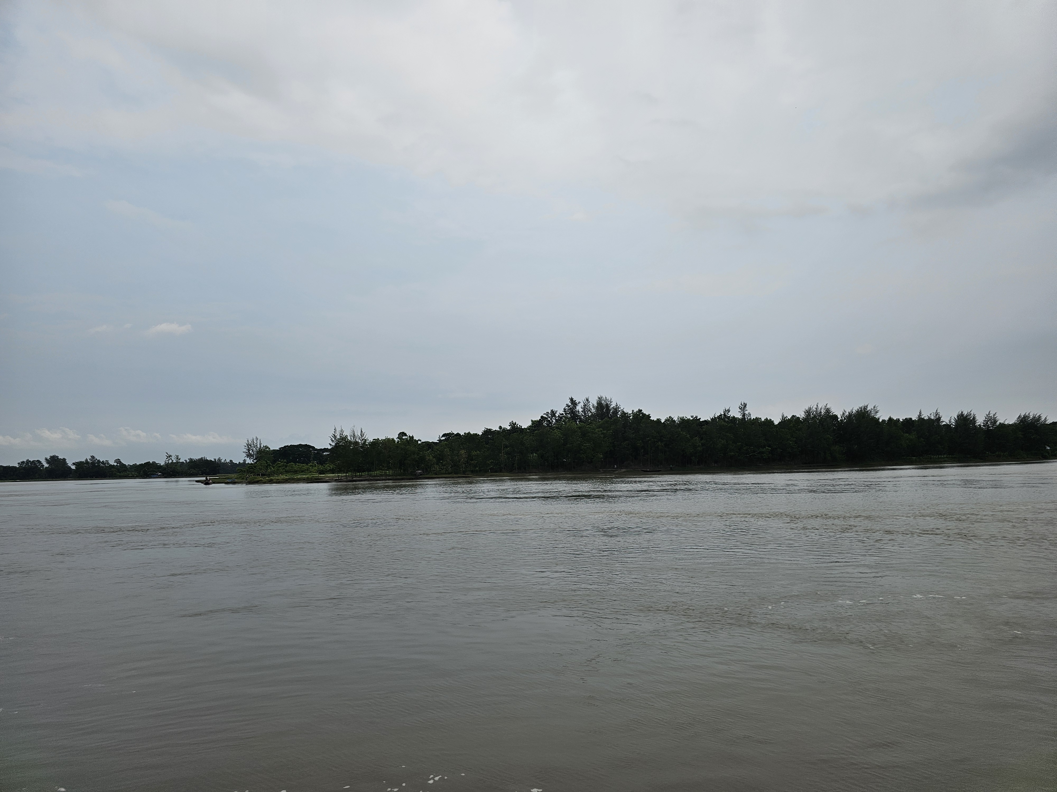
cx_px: 528
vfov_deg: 58.9
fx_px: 702
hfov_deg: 73.9
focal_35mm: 23
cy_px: 396
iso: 10
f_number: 1.7
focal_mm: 6.3
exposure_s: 1/1041
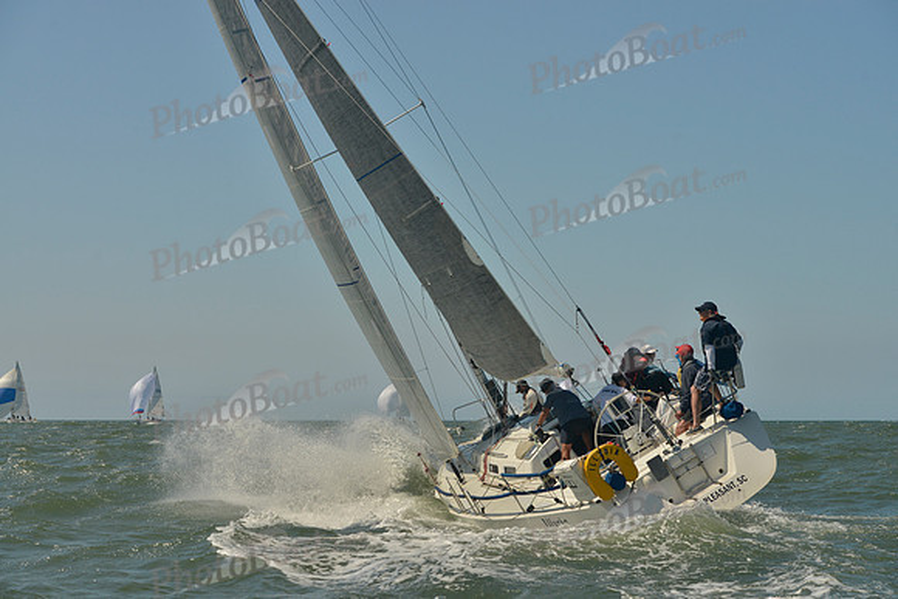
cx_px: 449
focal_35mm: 70
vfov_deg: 19.5
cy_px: 300
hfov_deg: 28.8
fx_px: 1746
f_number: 9
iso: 280
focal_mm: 70
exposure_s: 1/1000
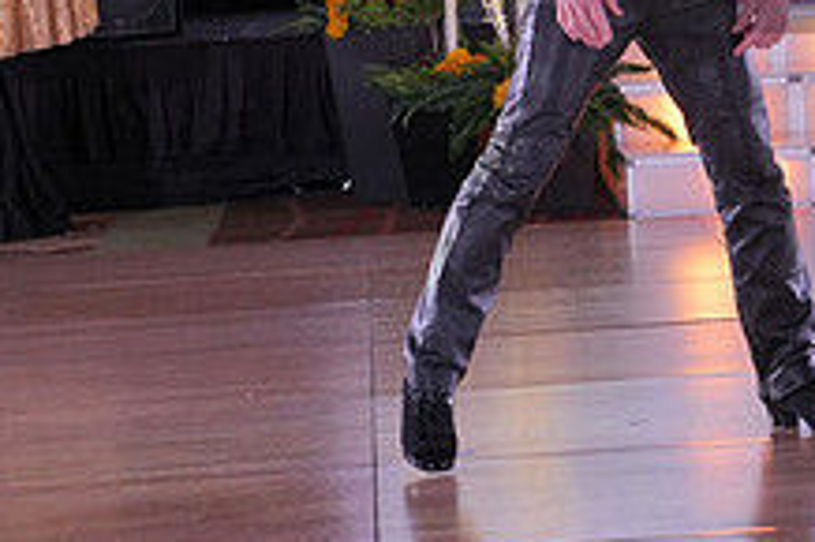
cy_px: -65
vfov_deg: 8.2
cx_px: 1051
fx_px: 3732
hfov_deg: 12.1
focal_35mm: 165
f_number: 4.5
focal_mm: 62
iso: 2000
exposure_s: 1/400
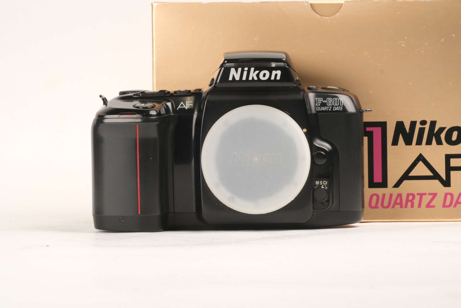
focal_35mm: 90
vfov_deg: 15.2
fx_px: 1152
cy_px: 154
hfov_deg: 22.6
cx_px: 230
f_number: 16
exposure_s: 1/60
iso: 3200
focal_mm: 60
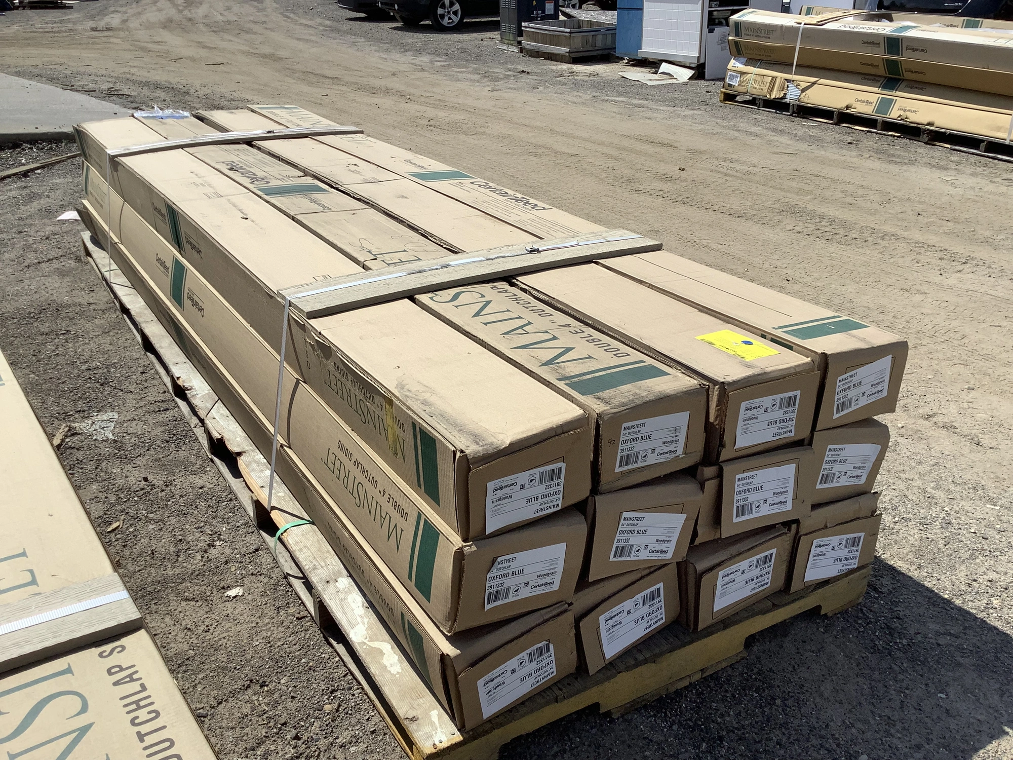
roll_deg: +1.7
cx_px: 506
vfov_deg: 45.4
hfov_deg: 58.4
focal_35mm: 31
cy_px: 380
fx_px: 907
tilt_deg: -25.7
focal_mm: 3.3
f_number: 2.4
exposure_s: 1/2551
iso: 25
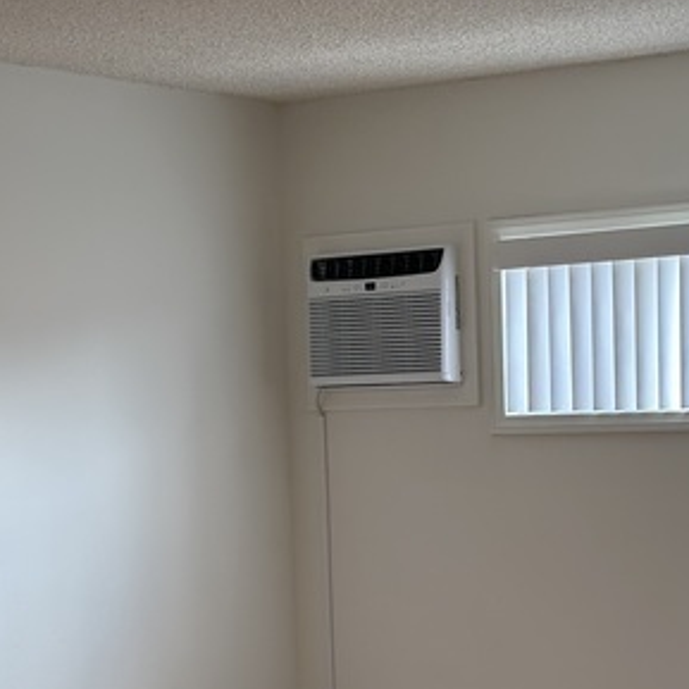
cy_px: 681
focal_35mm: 98
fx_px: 2207
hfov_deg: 17.7
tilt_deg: -7.1
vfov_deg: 17.4
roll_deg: +2.2
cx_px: 434
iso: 125
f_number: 1.78
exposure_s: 1/170
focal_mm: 6.86
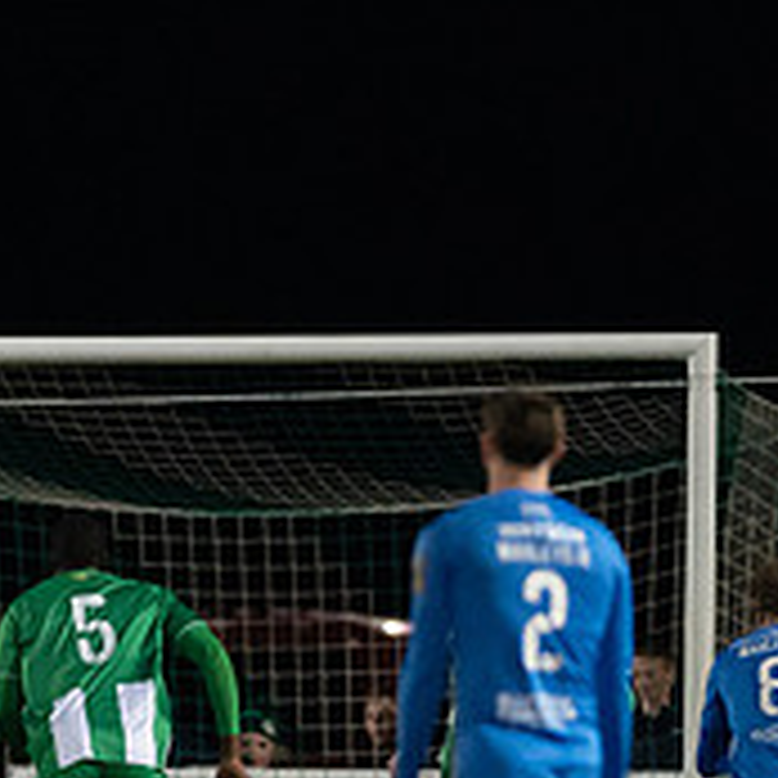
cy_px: 690
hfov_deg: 1.6
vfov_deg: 1.6
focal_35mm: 1100
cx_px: -282
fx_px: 27971
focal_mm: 300
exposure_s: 1/1000
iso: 6400
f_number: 2.8
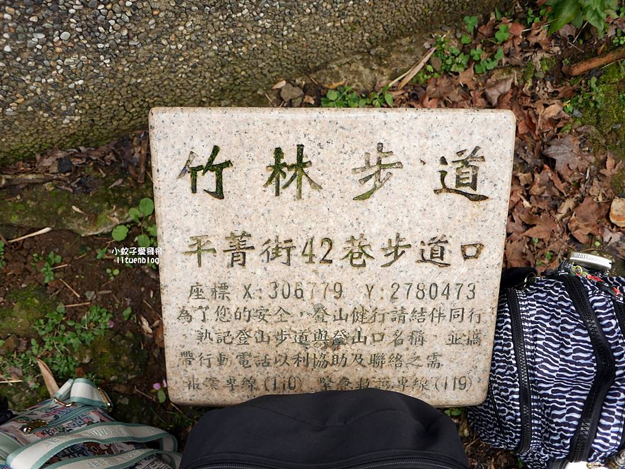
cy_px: 234
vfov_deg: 49.8
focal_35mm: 28
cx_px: 312
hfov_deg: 63.4
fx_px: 506
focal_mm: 14
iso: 200
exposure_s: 1/400
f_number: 2.5
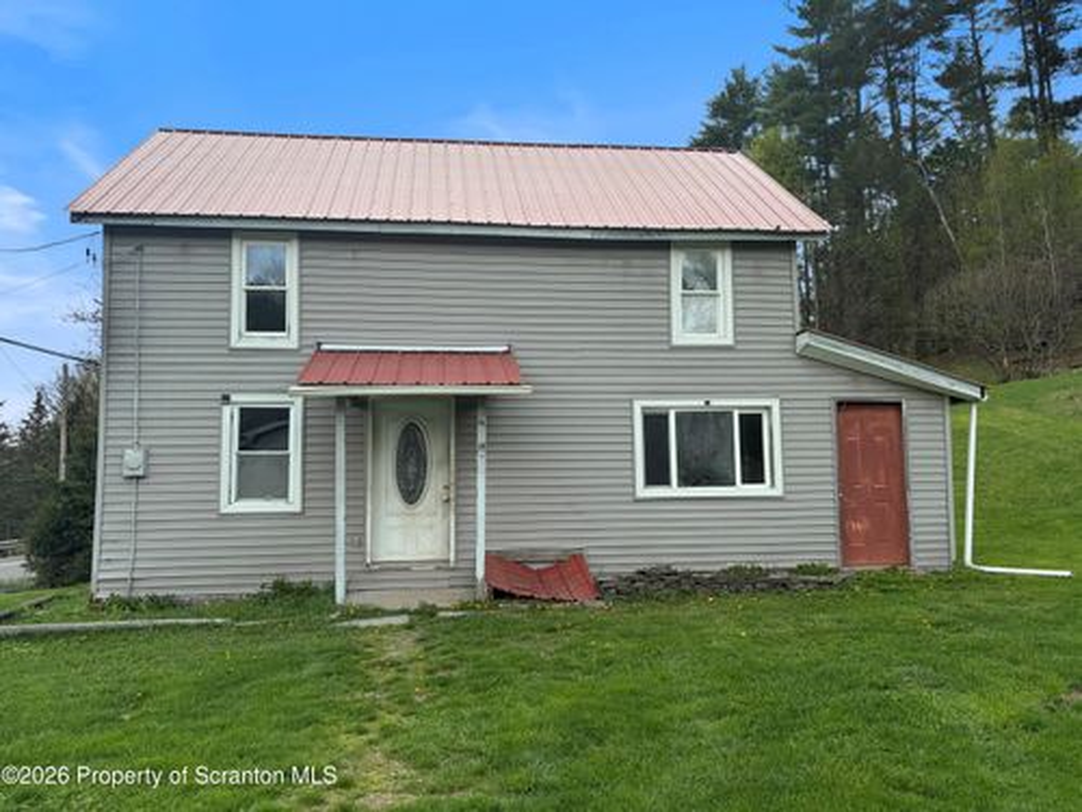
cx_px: 541
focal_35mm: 26
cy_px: 406
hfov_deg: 67.3
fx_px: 813
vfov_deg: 53.1
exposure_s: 1/228
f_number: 1.6
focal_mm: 5.96
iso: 100
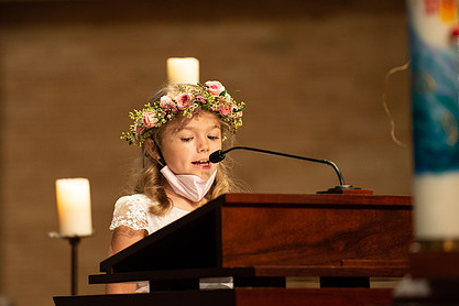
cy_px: 170
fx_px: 3544
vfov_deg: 4.9
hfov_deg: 7.4
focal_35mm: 278
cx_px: 184
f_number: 2.8
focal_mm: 200
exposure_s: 1/100
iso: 1600
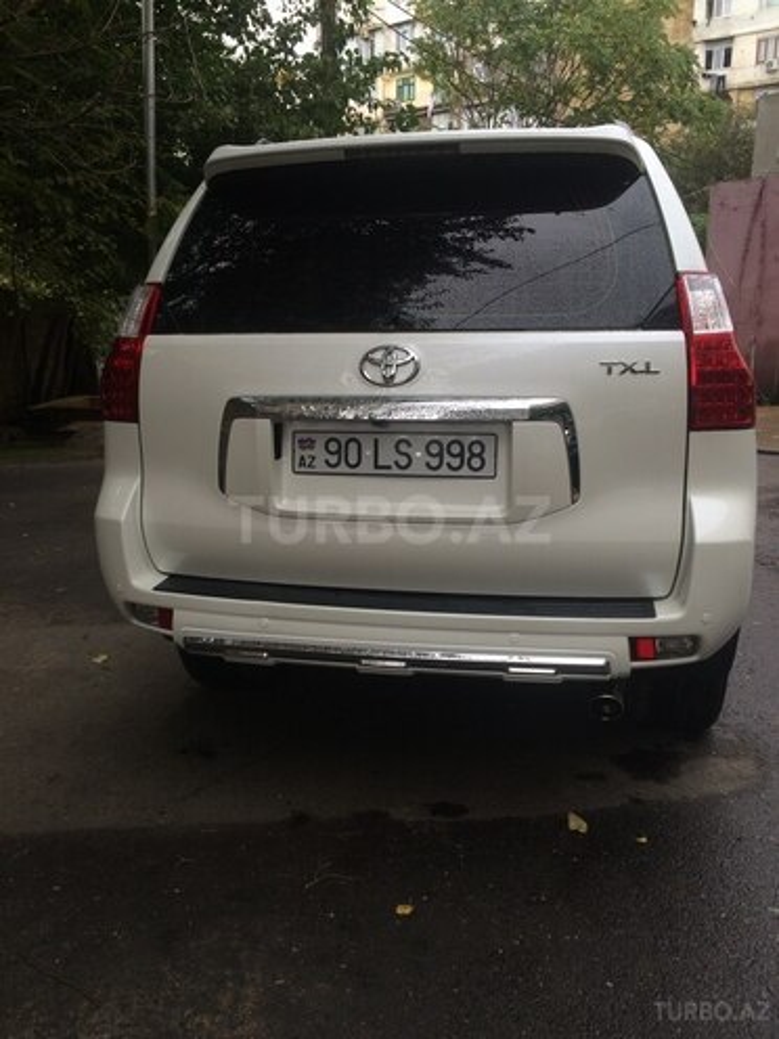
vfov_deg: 61.7
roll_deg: +0.7
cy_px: 520
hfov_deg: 48.2
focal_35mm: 29
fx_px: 870
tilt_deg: -11.9
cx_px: 390
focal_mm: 4.15
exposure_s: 1/119
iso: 32
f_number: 2.2
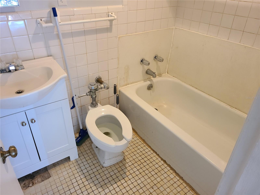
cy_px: 98
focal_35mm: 26
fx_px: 195
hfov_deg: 67.3
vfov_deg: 53.1
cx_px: 130
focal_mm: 5.4
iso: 320
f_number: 1.8
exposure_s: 1/39
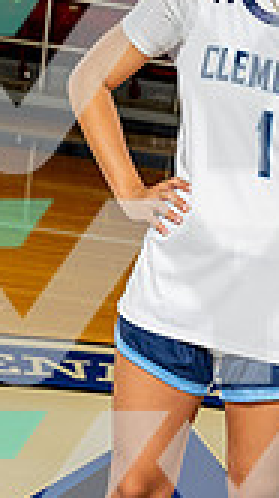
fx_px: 1464
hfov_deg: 10.7
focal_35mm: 111
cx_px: 315
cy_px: 294
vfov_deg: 19.3
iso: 640
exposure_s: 1/250
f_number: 5.6
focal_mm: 39
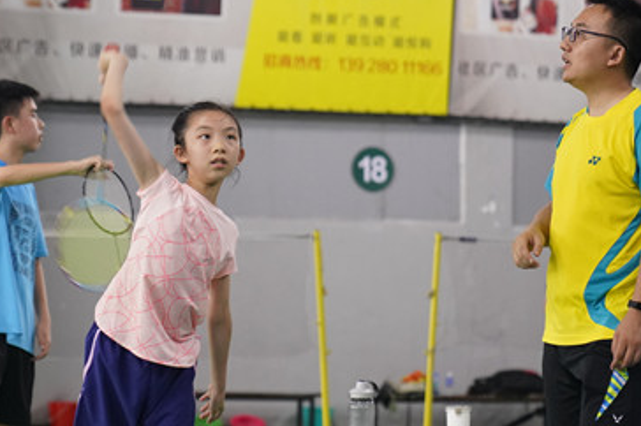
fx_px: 2740
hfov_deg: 13.3
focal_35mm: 154
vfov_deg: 8.9
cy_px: 275
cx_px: 192
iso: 2500
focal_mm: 70
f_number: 2.8
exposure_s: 1/200
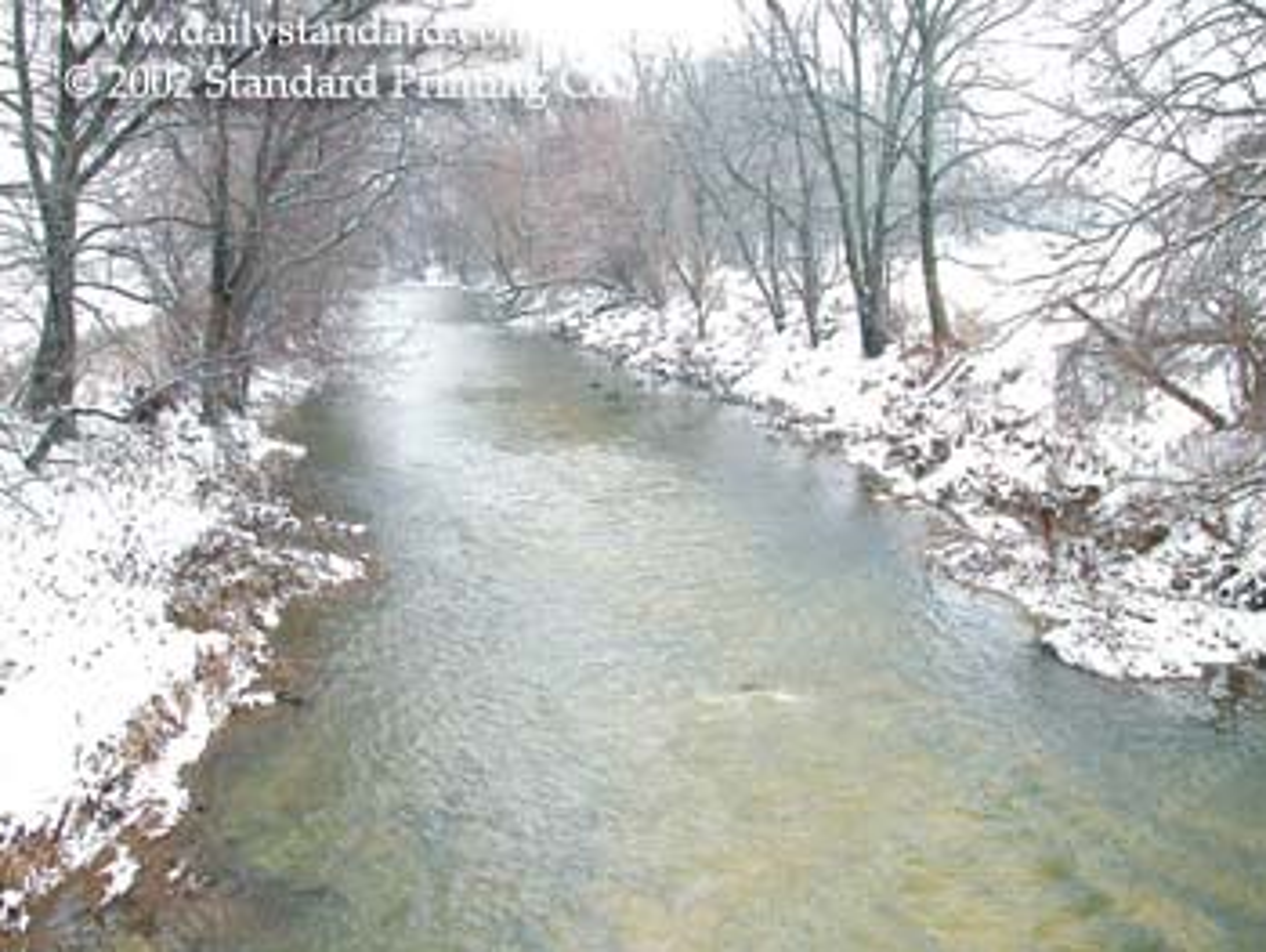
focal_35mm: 34
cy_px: 476
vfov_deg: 41.8
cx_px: 633
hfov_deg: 53.9
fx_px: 1244
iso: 400
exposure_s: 1/182
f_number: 5
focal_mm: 8.9
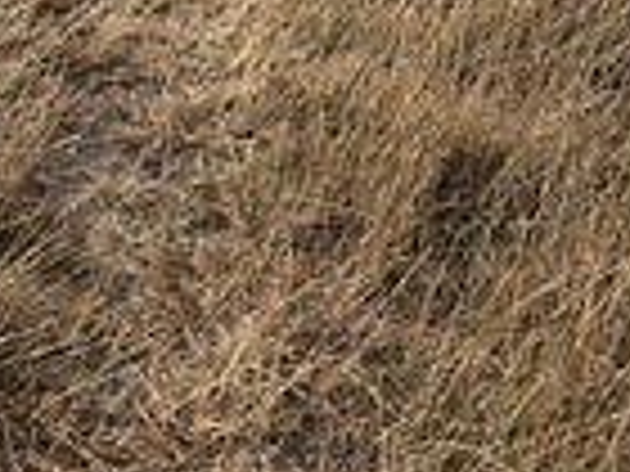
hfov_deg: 22.0
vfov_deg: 16.1
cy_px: -182
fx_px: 1565
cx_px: 22
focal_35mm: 86
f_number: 1.78
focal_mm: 6.76
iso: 100
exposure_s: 1/3584
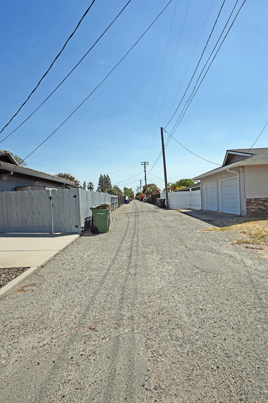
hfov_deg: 67.3
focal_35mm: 18
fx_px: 201
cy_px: 202
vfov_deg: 90.0
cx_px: 134
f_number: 13
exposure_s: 1/200
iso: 100
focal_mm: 18
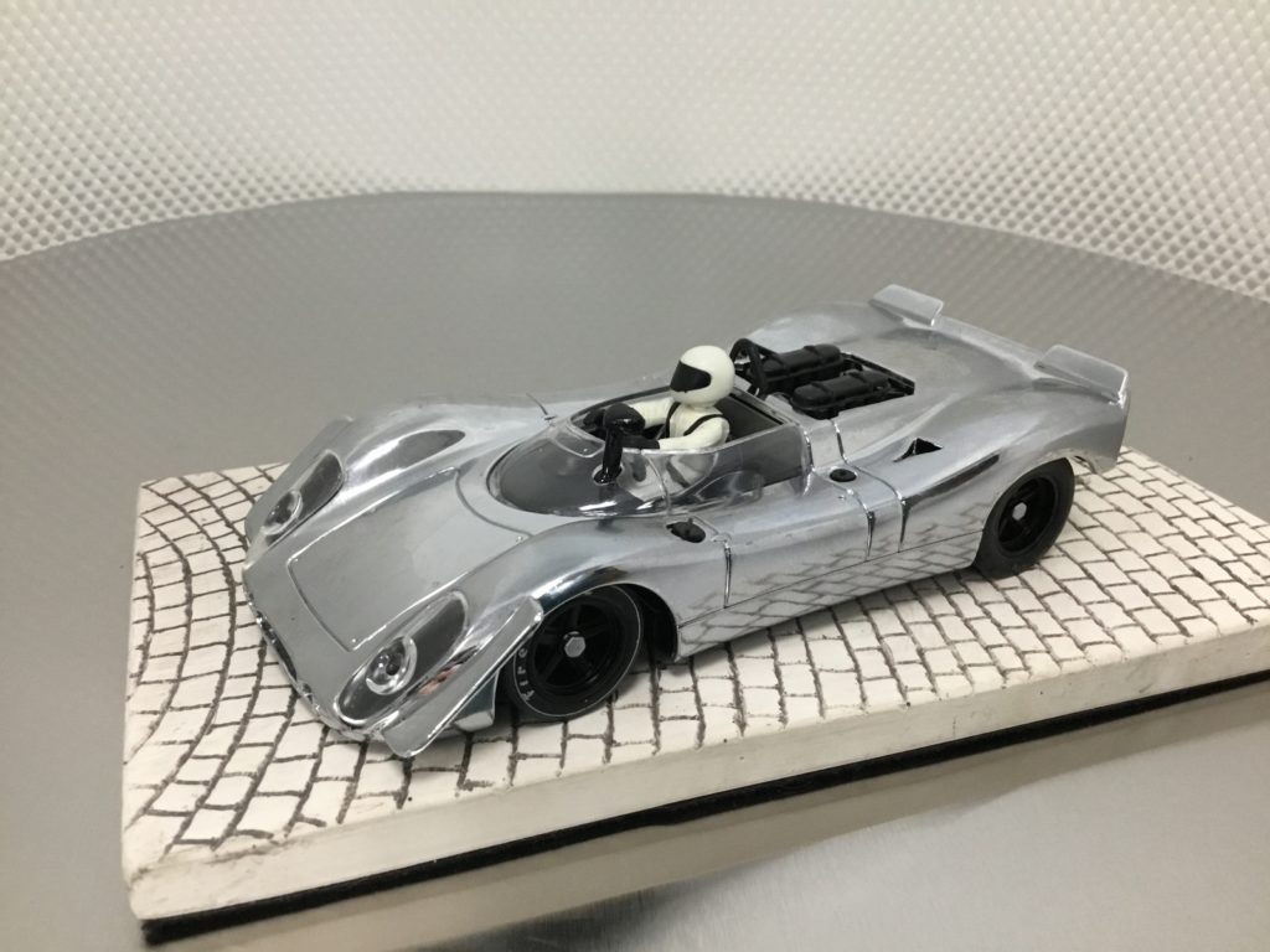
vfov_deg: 45.4
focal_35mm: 31
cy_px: 476
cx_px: 635
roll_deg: +1.6
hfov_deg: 58.4
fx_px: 1137
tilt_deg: -27.2
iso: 100
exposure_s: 1/30
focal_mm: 3.3
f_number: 2.4
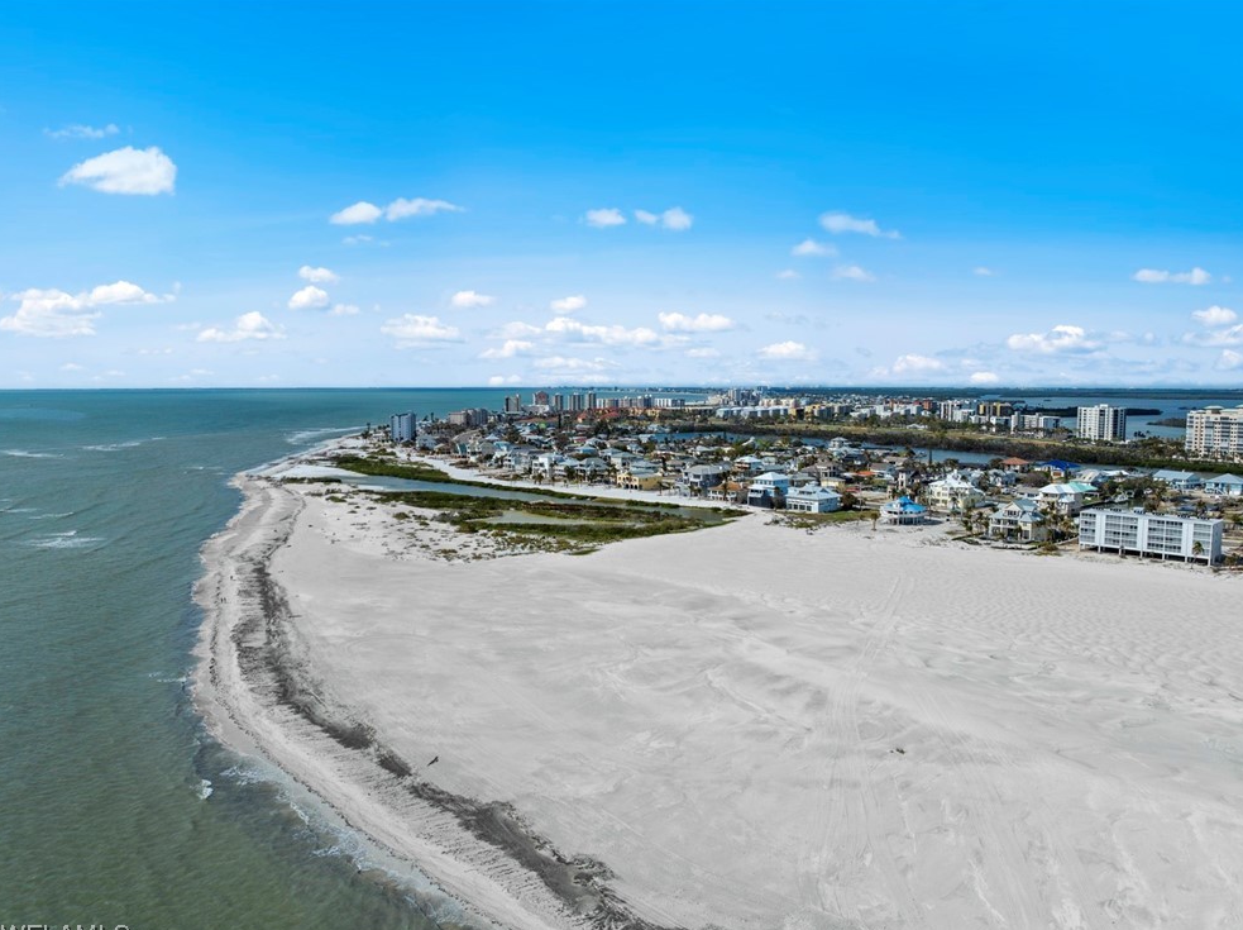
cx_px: 623
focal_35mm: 25
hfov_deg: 69.5
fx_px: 897
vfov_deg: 54.8
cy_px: 478
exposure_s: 1/4000
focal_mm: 12.29
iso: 100
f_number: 2.8
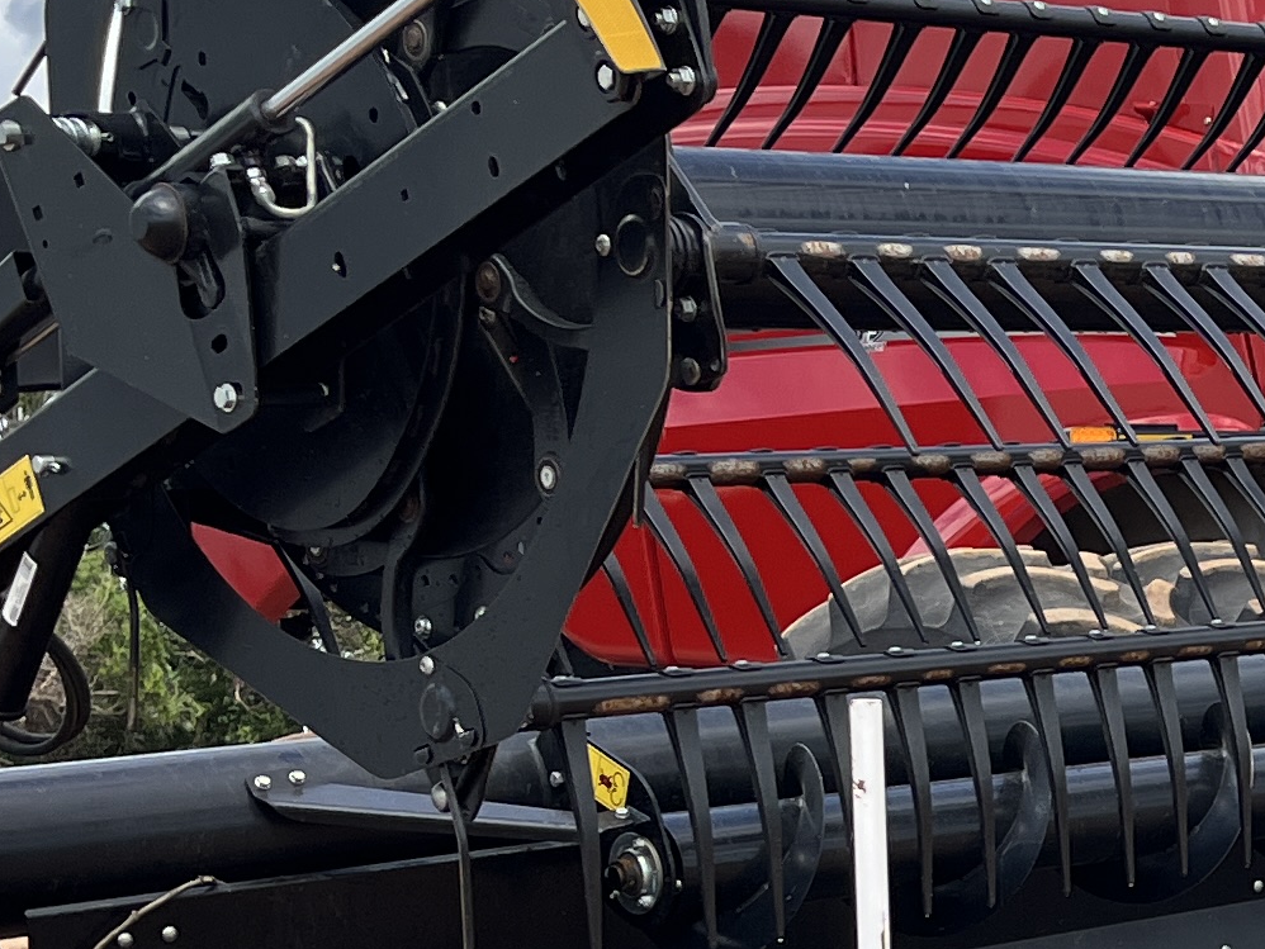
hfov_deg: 17.2
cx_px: 1816
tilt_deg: -5.0
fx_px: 3838
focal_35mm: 105
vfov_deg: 13.9
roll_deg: +4.2
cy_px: 986
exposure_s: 1/1832
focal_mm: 5.1
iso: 50
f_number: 1.6
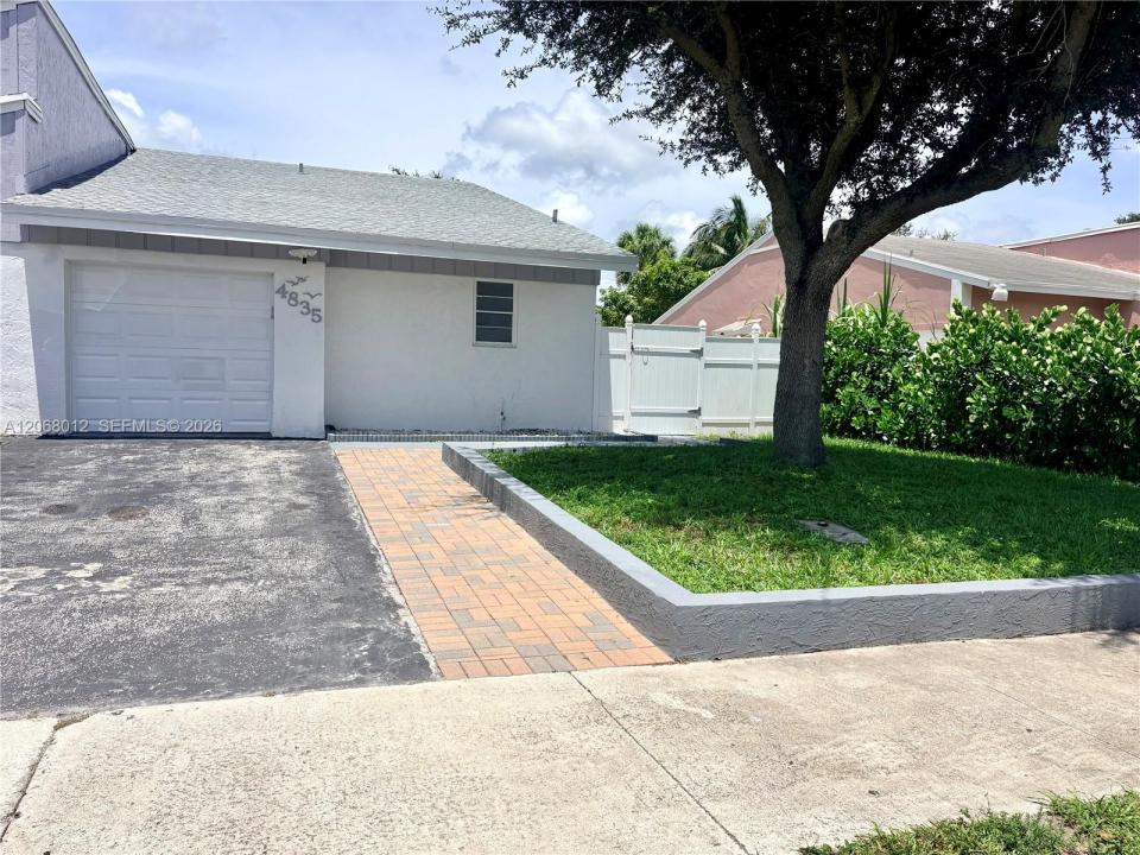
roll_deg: -1.1
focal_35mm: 26
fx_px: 856
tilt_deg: -3.4
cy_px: 428
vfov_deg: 53.1
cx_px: 570
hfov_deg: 67.3
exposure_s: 1/5348
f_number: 1.6
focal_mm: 5.96
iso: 50
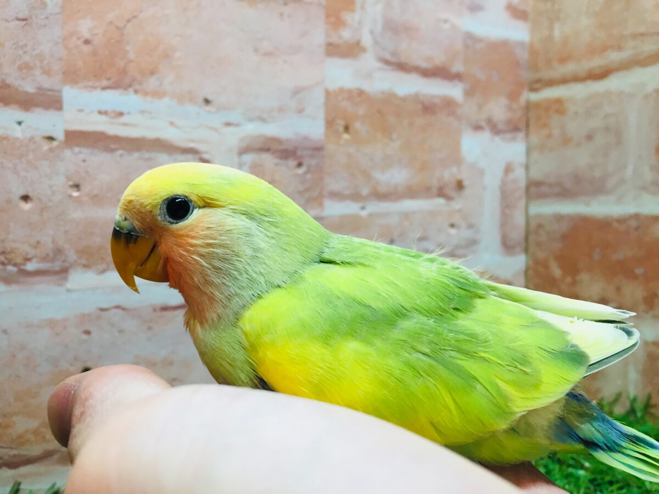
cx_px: 330
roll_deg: +1.3
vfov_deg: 48.2
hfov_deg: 61.7
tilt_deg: -4.9
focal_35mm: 29
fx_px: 552
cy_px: 247
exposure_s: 1/30
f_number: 2.2
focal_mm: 4.15
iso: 40
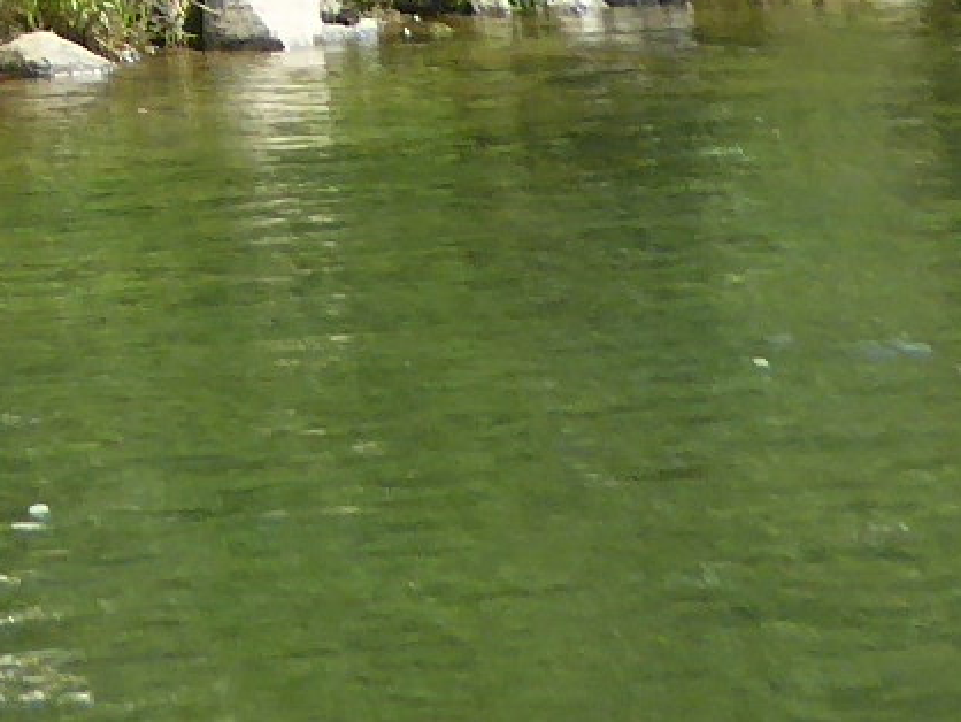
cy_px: -1168
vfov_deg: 8.6
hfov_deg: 11.8
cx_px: -832
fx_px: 4250
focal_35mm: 153
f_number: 3.3
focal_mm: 4.3
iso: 100
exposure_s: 1/400
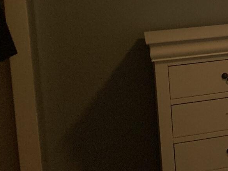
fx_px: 599
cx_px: 356
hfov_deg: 18.6
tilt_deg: -3.9
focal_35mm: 91
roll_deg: +3.0
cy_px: -15
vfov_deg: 15.8
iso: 500
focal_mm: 4.25
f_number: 1.8
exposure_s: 1/30
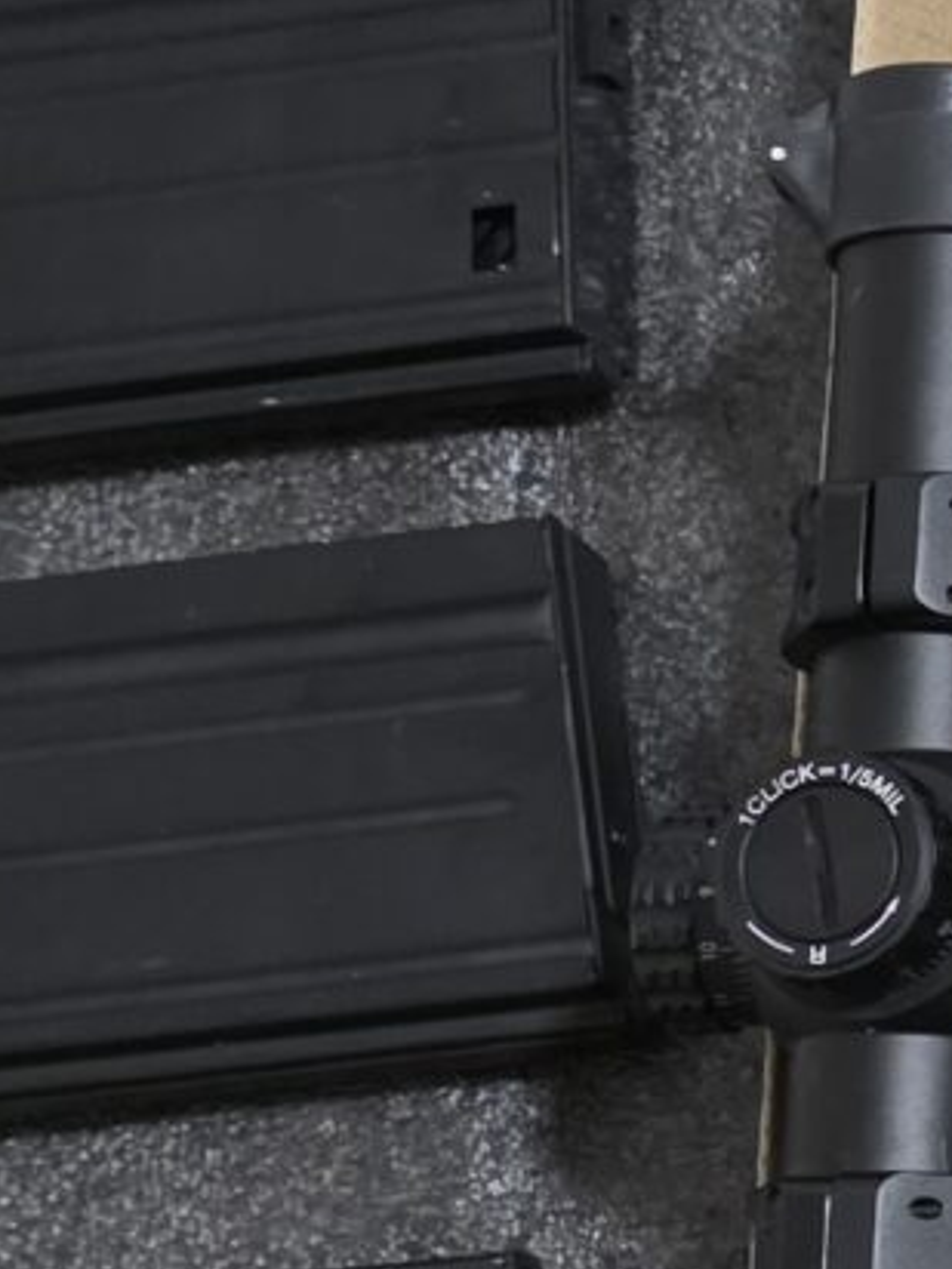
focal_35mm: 143
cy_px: 628
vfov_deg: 13.8
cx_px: 1984
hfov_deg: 9.6
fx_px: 5244
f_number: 1.7
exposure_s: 1/100
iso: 1000
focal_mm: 6.3
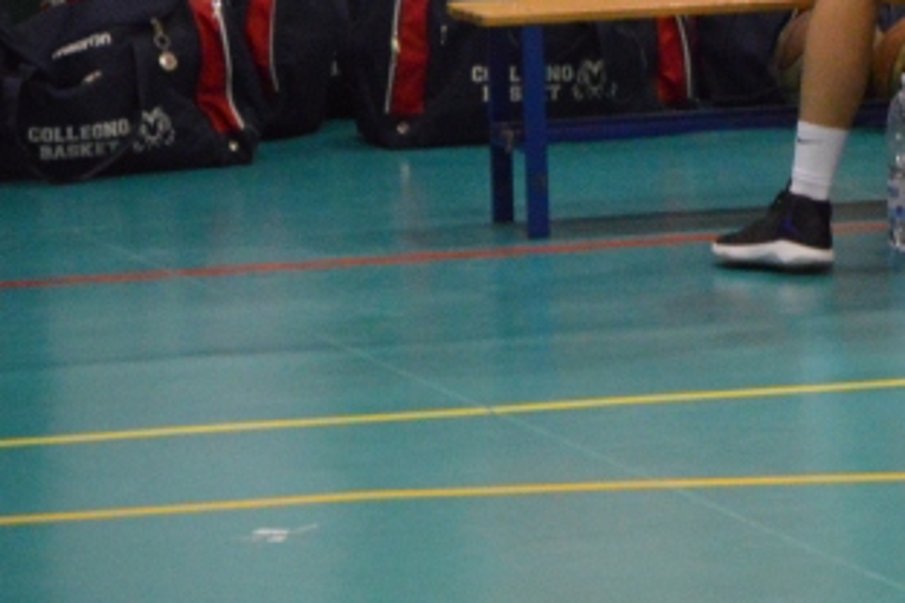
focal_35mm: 517
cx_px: 1430
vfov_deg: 2.7
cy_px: -245
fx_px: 12987
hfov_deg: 4.0
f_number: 5.6
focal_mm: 105
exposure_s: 1/60
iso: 3200
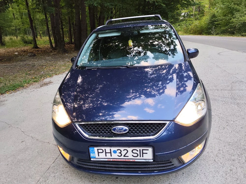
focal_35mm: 23
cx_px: 123
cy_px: 92
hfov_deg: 73.9
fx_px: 163
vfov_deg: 58.9
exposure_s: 1/33.3
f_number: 1.65
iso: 80
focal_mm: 6.14
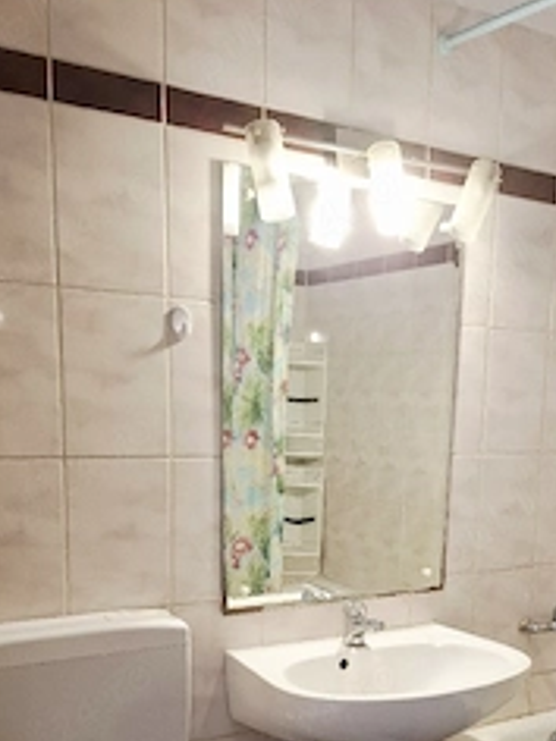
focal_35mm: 39
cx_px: 358
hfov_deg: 36.5
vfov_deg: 46.6
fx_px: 835
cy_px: 531
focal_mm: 5.54
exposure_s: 1/40
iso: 250
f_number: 1.8
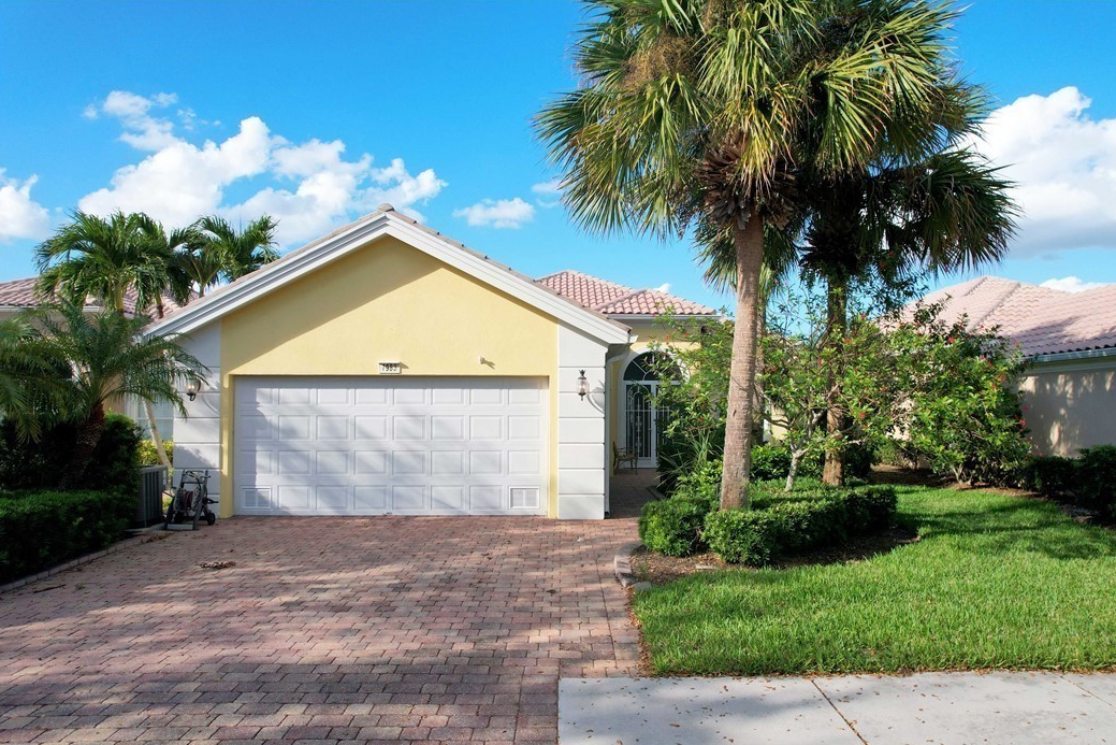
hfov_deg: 76.1
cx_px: 571
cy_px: 386
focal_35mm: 23
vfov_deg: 55.1
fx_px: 713
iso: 130
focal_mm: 8.38
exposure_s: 1/1600
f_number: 2.8
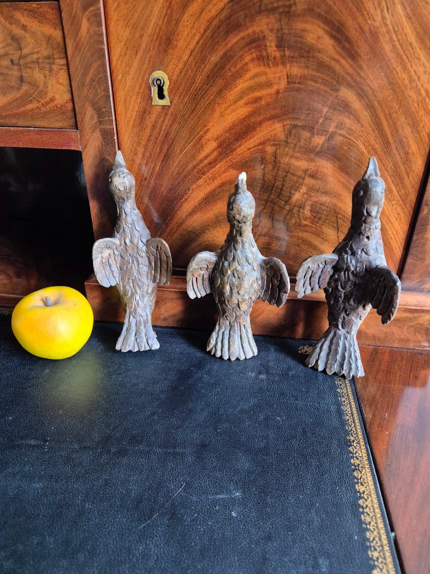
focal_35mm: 23
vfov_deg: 73.9
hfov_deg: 58.9
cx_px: 215
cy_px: 287
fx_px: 381
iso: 640
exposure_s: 1/100
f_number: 1.8
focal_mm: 5.4
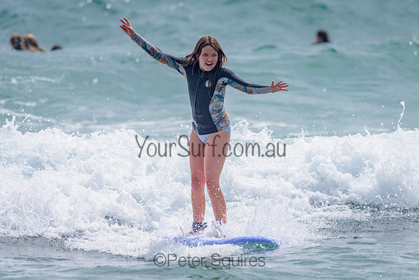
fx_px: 6846
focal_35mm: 588
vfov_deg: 2.3
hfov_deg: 3.5
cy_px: 163
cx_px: 225
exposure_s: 1/2000
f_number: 5.6
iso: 80
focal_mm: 480
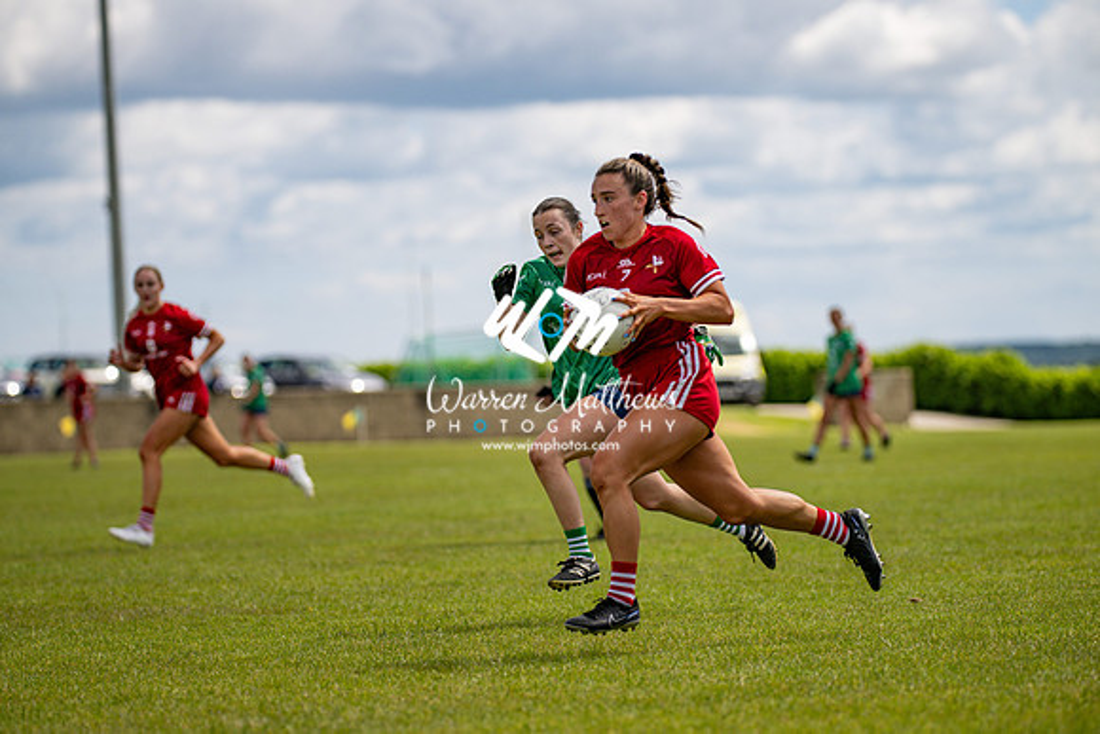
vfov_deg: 8.1
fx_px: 5195
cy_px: 367
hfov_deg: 12.1
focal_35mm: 170
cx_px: 550
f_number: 2.8
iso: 100
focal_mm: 170
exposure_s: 1/6400
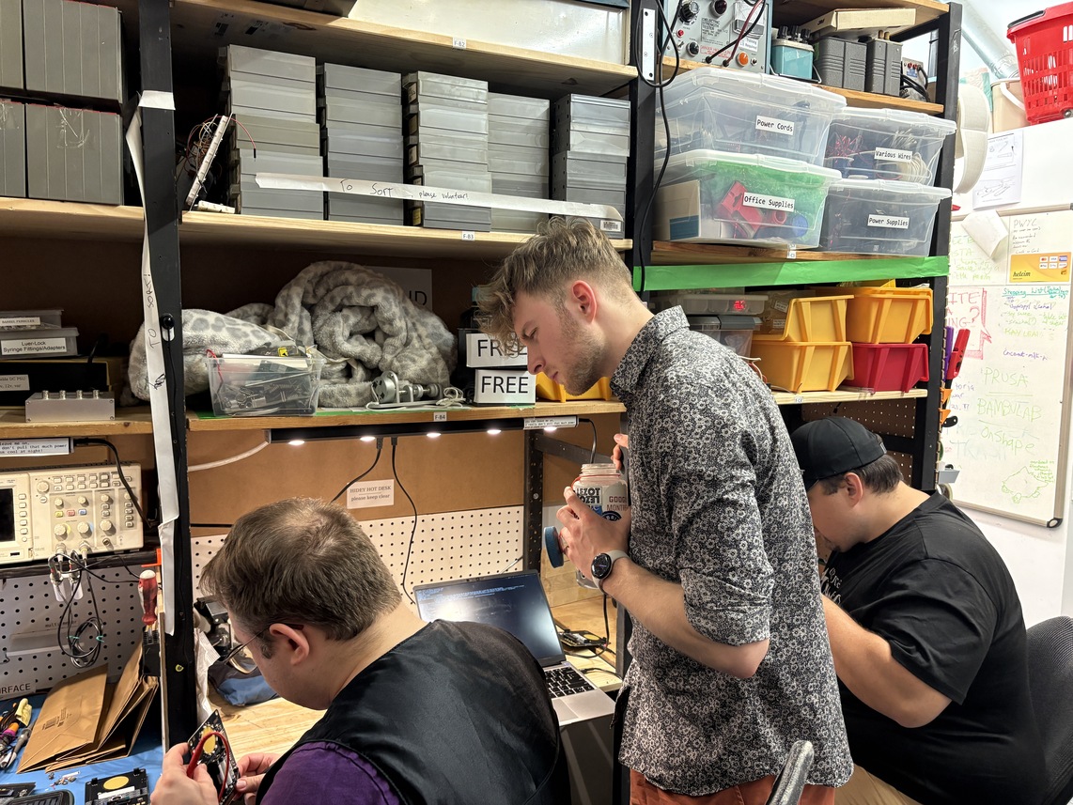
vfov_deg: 53.1
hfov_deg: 67.3
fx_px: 806
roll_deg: +0.4
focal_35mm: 26
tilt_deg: -5.0
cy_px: 402
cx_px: 536
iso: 250
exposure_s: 1/60
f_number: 1.6
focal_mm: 5.96
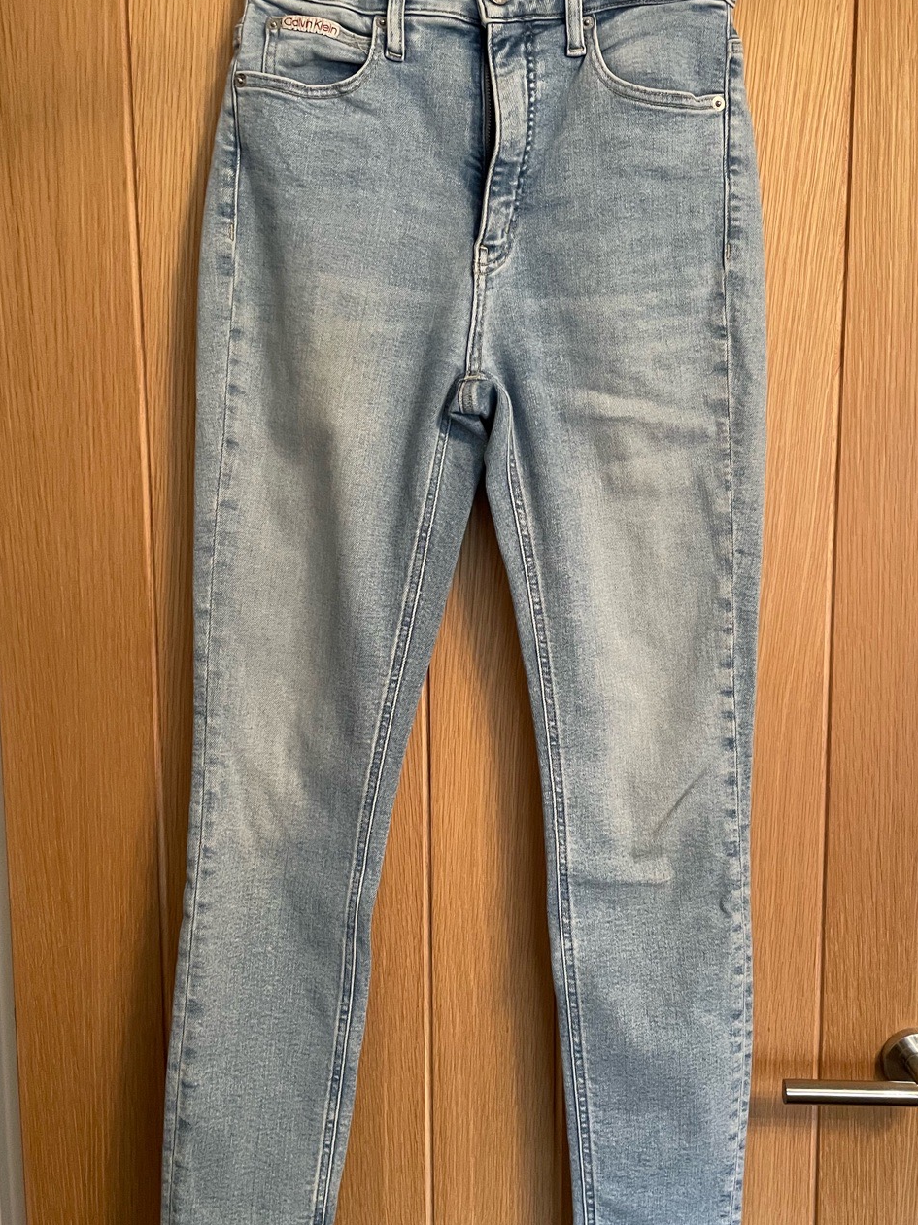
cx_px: 503
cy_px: 638
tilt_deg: -6.7
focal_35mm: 33
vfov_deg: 55.3
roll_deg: +0.7
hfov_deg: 42.9
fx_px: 1167
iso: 500
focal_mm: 4.2
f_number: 1.6
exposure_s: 1/50
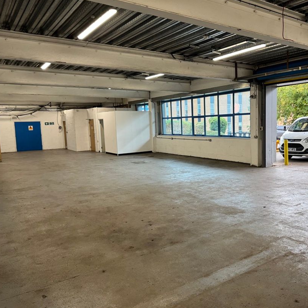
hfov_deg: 54.4
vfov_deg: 55.6
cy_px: 155
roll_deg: +2.0
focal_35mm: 29
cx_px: 207
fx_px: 292
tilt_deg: -5.8
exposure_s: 1/100
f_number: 1.78
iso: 100
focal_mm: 6.76
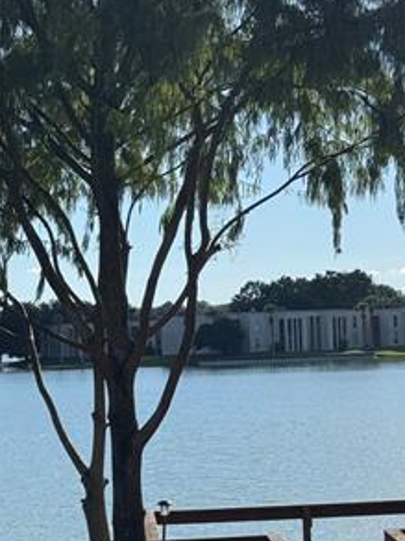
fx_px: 1970
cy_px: 343
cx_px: 324
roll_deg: +1.8
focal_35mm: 126
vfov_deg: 15.6
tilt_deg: -1.5
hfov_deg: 11.7
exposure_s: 1/7092
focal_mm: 6.76
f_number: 1.78
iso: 64
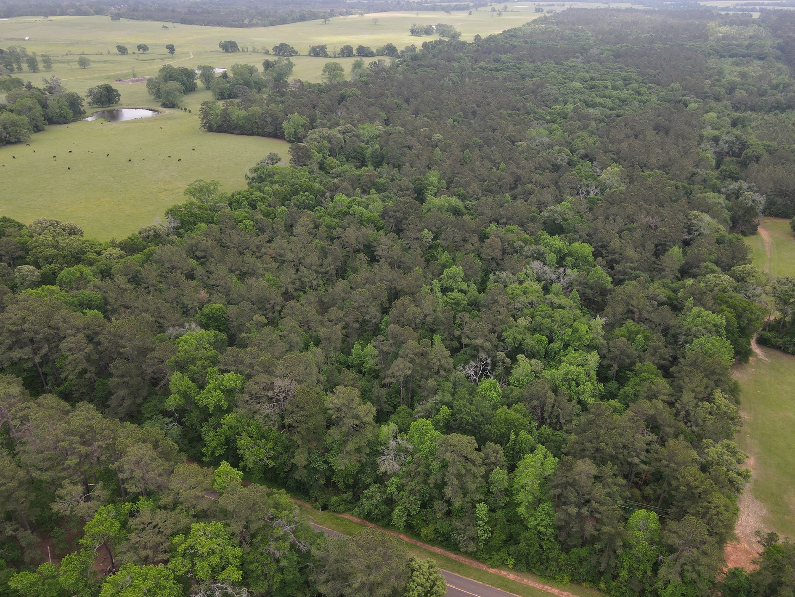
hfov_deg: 67.2
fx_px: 597
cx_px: 419
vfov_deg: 53.0
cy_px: 278
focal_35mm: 26
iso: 100
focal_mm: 4.5
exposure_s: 1/200
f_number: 2.8
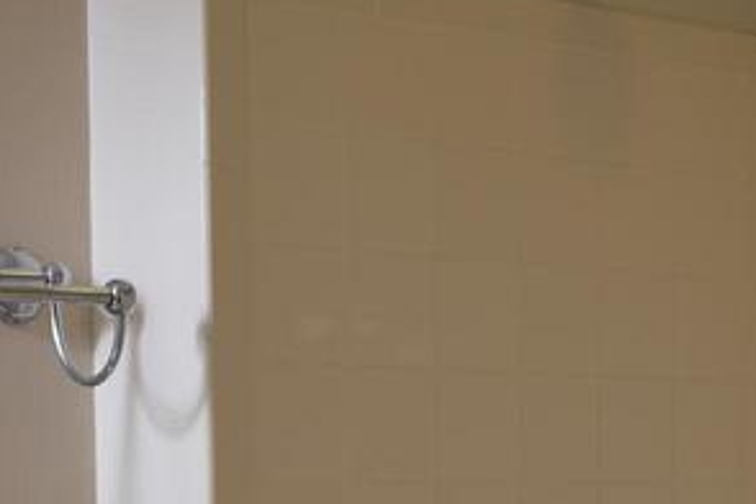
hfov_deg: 18.5
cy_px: 688
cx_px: 198
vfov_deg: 12.1
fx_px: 2304
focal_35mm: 110
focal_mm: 21
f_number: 5
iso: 400
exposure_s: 1/100
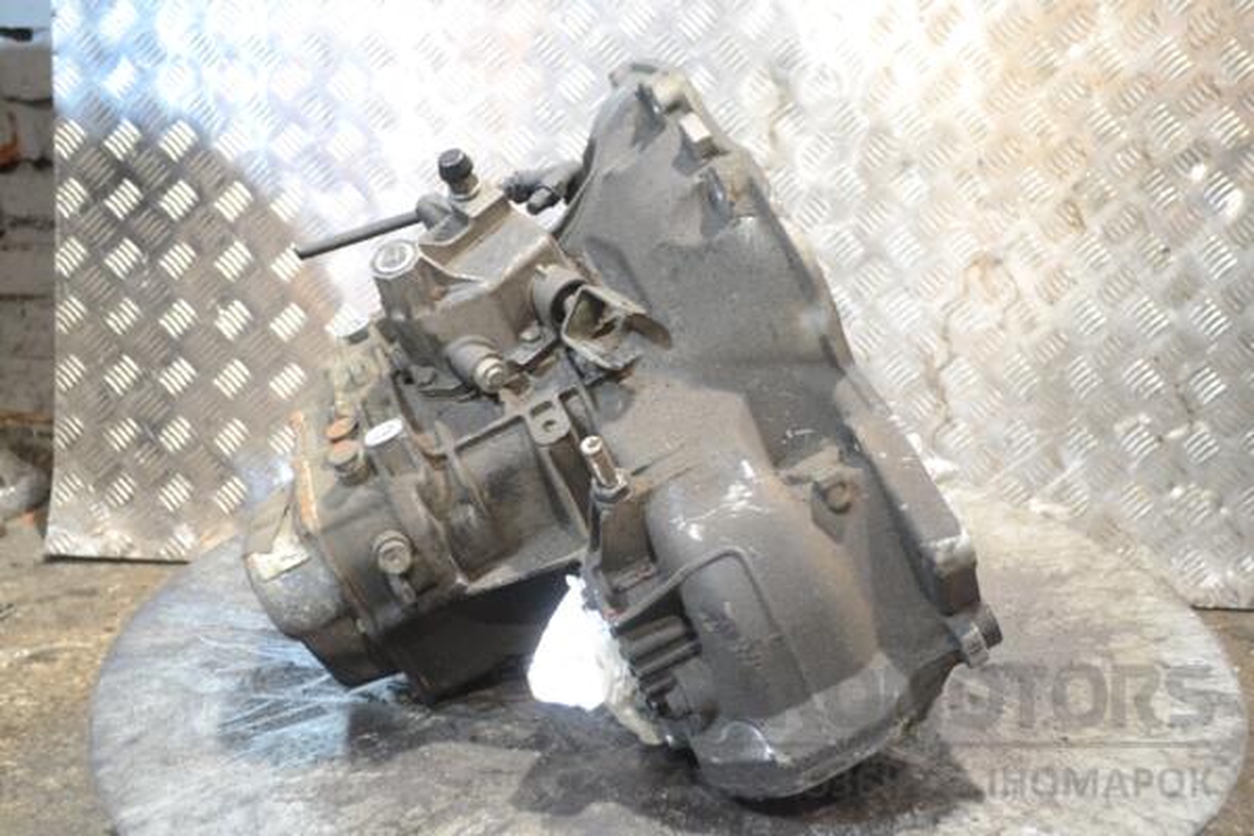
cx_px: 627
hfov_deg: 49.6
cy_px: 418
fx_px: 1358
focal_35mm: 39
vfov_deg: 34.2
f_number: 4.2
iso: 1600
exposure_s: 1/30
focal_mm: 26
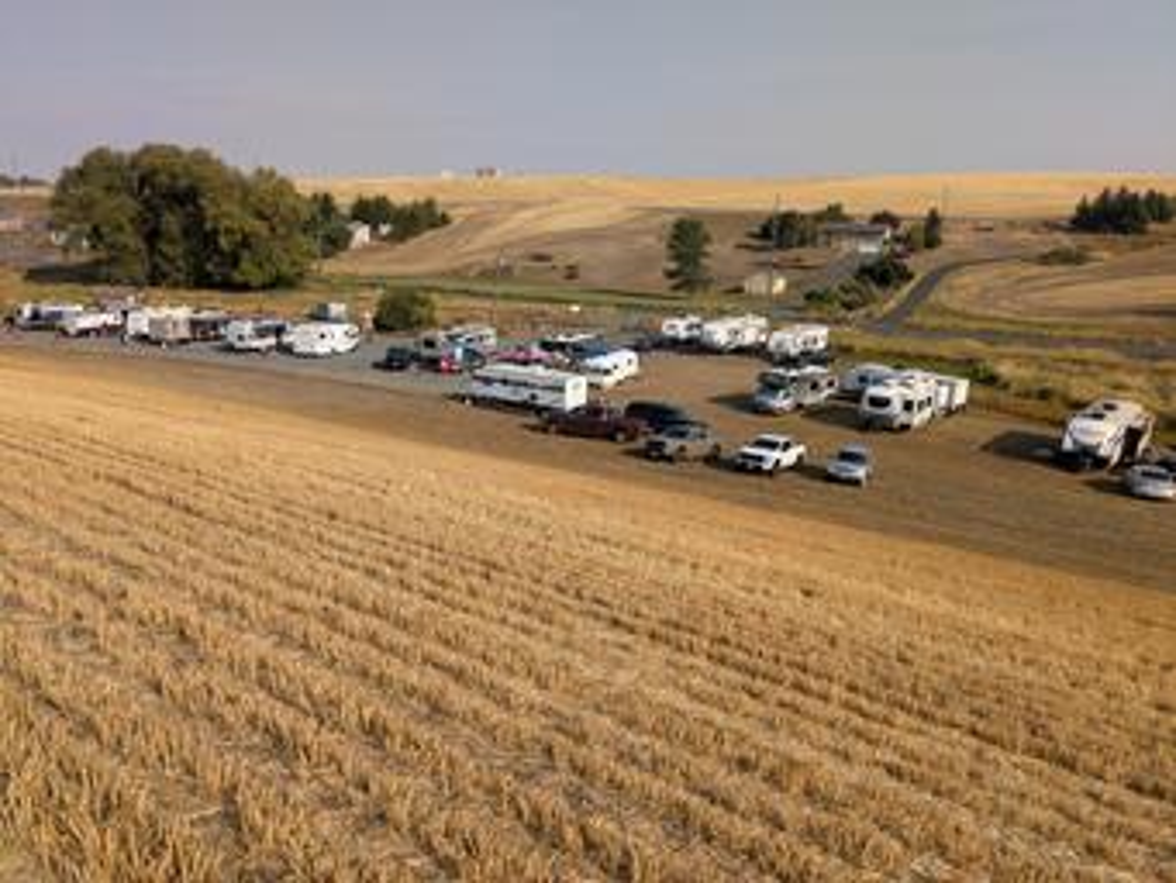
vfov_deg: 54.9
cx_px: 588
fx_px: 850
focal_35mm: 25
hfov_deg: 69.4
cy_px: 442
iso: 45
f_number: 1.89
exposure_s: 1/2155
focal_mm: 5.43
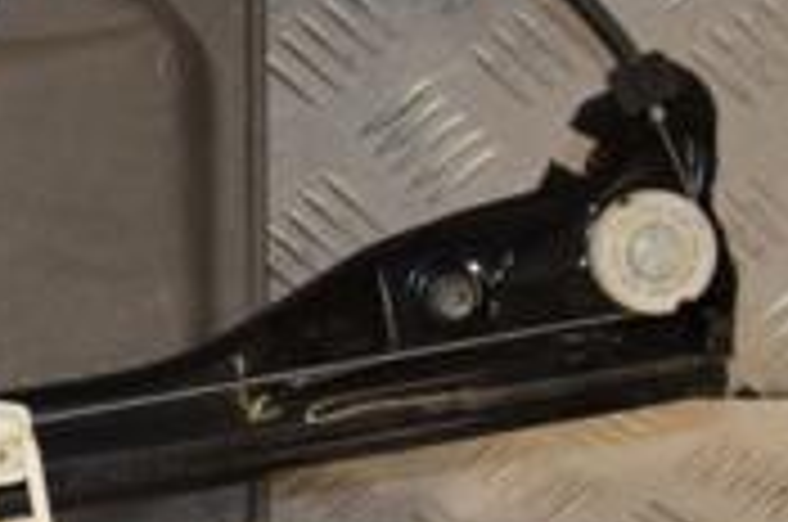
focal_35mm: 165
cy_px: 194
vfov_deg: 8.3
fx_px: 3605
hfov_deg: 12.2
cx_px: -117
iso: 800
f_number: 6.3
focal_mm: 32
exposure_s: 1/200
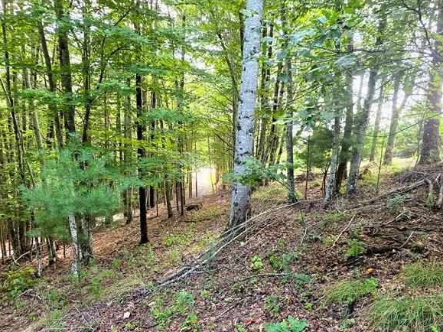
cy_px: 197
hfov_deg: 73.9
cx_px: 222
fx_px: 294
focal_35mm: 23
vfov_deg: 58.4
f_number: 1.9
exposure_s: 1/120
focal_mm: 2.2
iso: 50
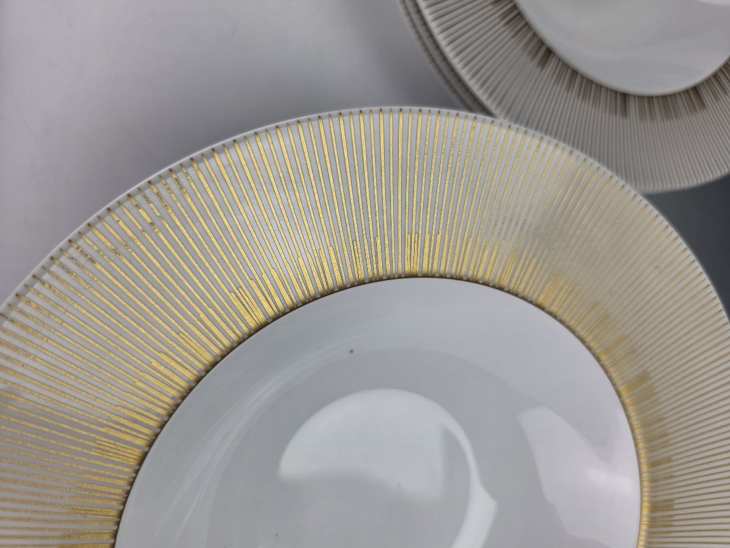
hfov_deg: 73.9
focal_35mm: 23
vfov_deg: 58.9
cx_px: 365
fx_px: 485
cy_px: 274
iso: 25
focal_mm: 6.3
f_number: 1.7
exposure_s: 1/100
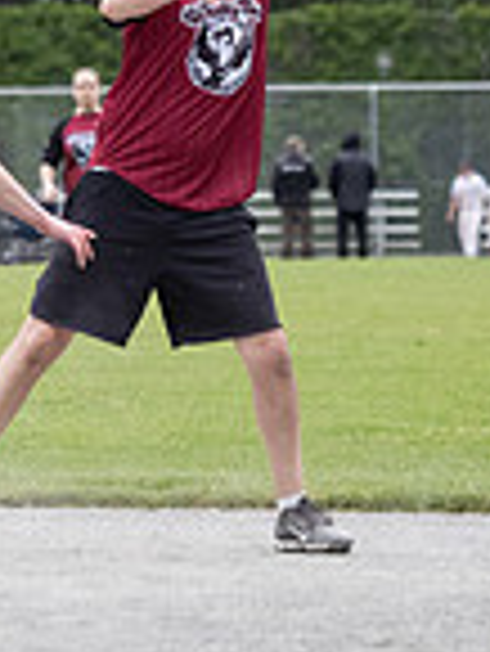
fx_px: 11081
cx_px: 52
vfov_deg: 3.4
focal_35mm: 588
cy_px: 252
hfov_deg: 2.5
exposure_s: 1/1250
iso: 1250
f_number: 2.8
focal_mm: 95
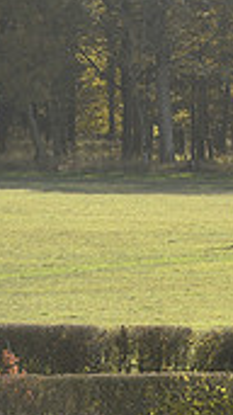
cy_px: 163
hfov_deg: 1.7
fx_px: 7799
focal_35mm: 709
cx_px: 536
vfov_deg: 3.0
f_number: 5.6
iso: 360
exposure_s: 1/1250
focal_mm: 200
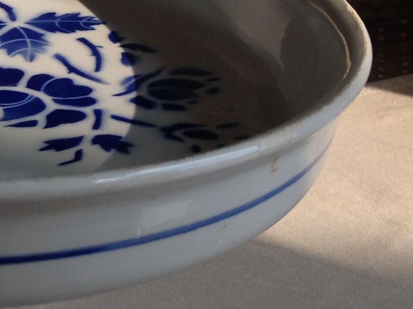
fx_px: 1346
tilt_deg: -25.6
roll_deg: -1.3
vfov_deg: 13.1
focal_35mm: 113
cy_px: 184
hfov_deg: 16.3
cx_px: -158
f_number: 2.4
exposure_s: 1/219
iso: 50
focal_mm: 4.28
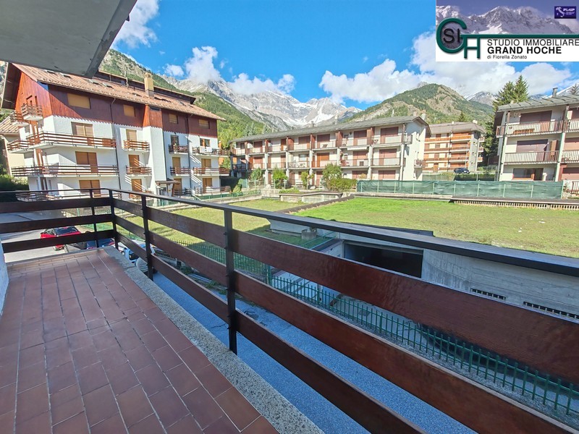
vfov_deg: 78.1
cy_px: 217
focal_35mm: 16
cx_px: 290
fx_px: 268
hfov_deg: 94.5
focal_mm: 1.96
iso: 50
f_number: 2.2
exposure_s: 1/360
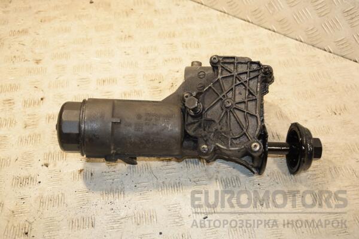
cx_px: 180
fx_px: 479
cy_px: 120
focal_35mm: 48
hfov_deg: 41.1
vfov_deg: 28.1
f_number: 5.6
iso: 800
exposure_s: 1/200
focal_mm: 32
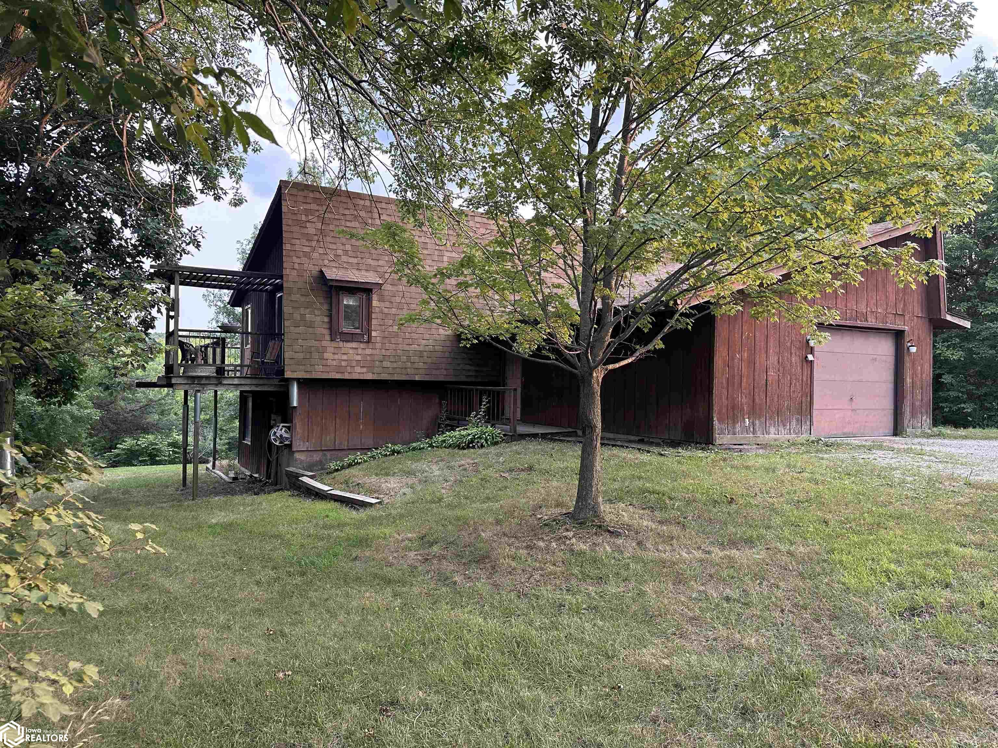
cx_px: 499
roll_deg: -1.4
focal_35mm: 24
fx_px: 692
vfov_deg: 56.8
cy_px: 374
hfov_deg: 71.6
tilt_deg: +0.9
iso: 160
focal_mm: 6.86
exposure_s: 1/121
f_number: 1.78
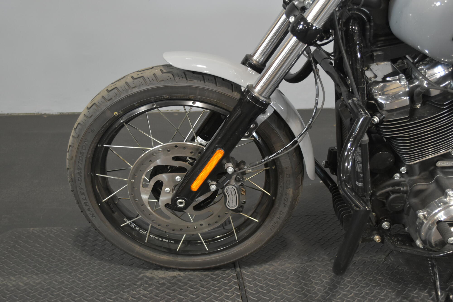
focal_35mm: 39
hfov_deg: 49.5
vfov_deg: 34.2
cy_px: 151
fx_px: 491
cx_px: 226
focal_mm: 26
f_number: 4.2
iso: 1600
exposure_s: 1/25
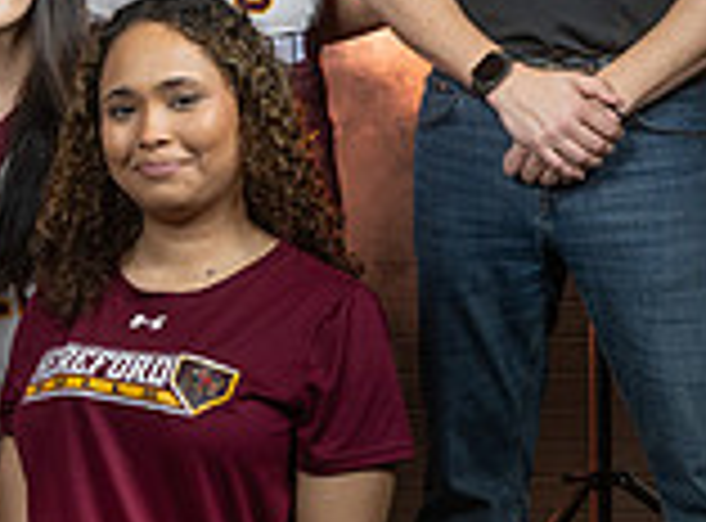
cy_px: 213
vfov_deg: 8.9
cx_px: -370
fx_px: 3347
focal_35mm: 165
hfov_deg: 11.5
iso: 125
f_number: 5.6
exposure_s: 1/160
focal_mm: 30
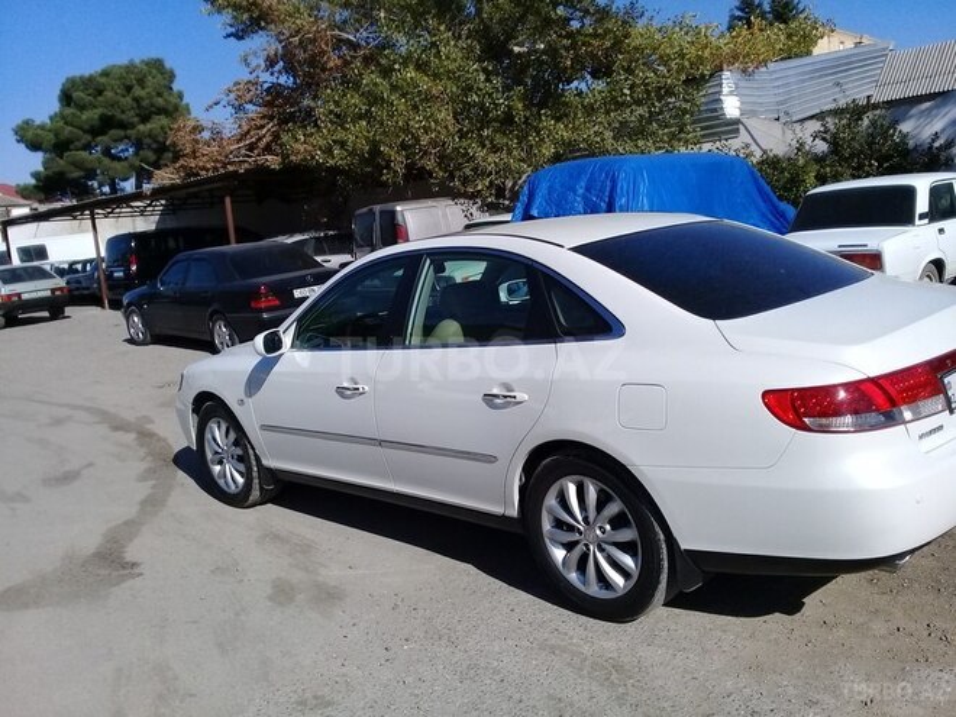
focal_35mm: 31
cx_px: 478
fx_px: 856
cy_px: 358
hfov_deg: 58.4
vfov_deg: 45.4
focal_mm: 3.3
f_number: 2.2
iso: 50
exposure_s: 1/2242
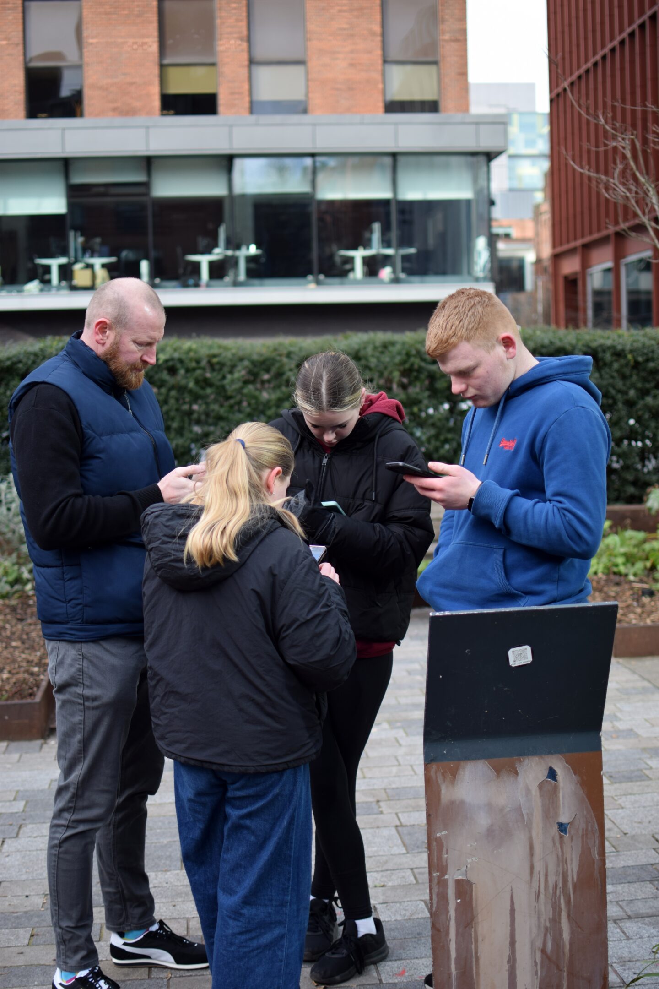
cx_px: 330
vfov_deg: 37.9
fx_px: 1441
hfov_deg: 25.8
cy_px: 494
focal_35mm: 52
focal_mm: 35
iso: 100
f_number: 1.8
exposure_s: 1/640
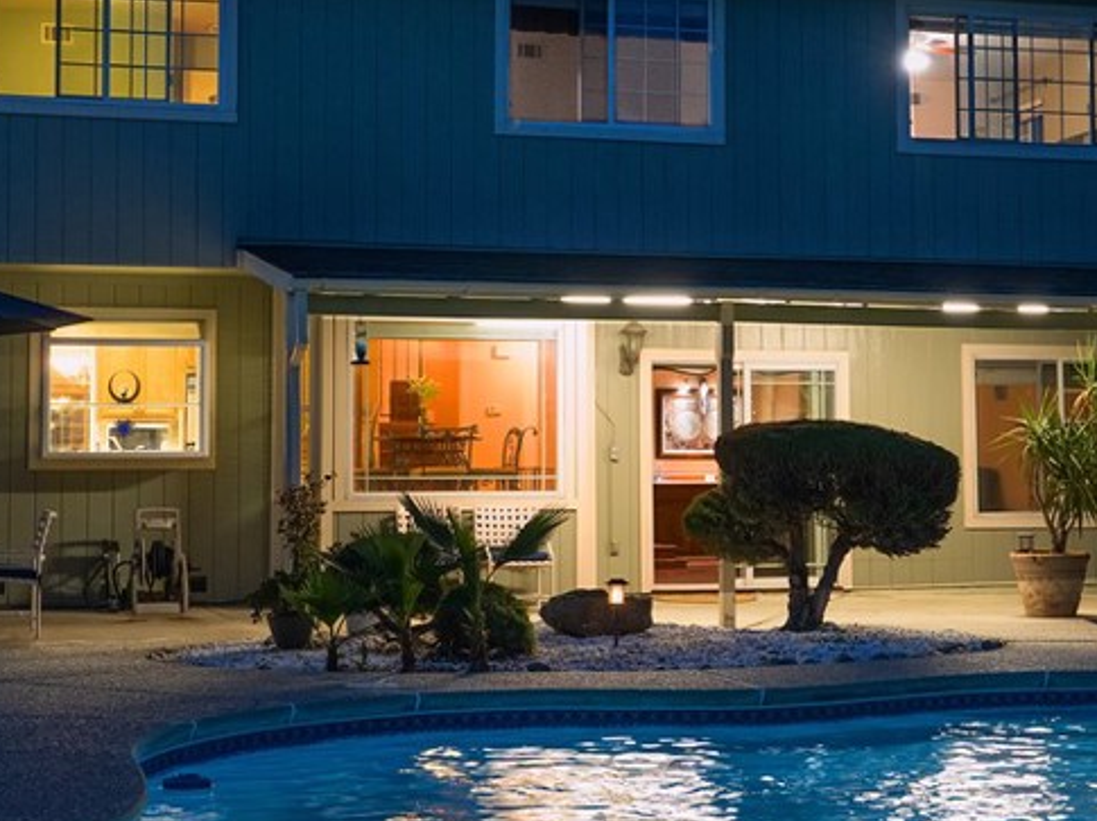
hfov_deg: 30.7
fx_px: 1995
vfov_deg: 23.2
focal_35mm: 63
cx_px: 563
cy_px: 352
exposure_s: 1/10
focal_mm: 31
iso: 3200
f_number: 8
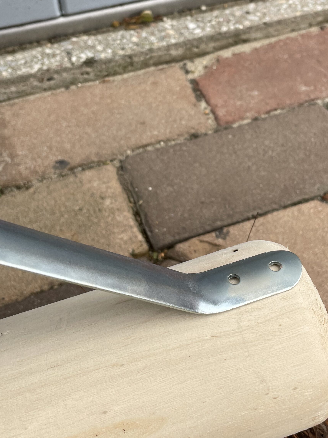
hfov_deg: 31.5
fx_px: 581
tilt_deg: -48.8
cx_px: 191
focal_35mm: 46
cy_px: 156
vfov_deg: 40.9
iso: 32
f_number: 1.6
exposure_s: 1/264
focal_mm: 4.2
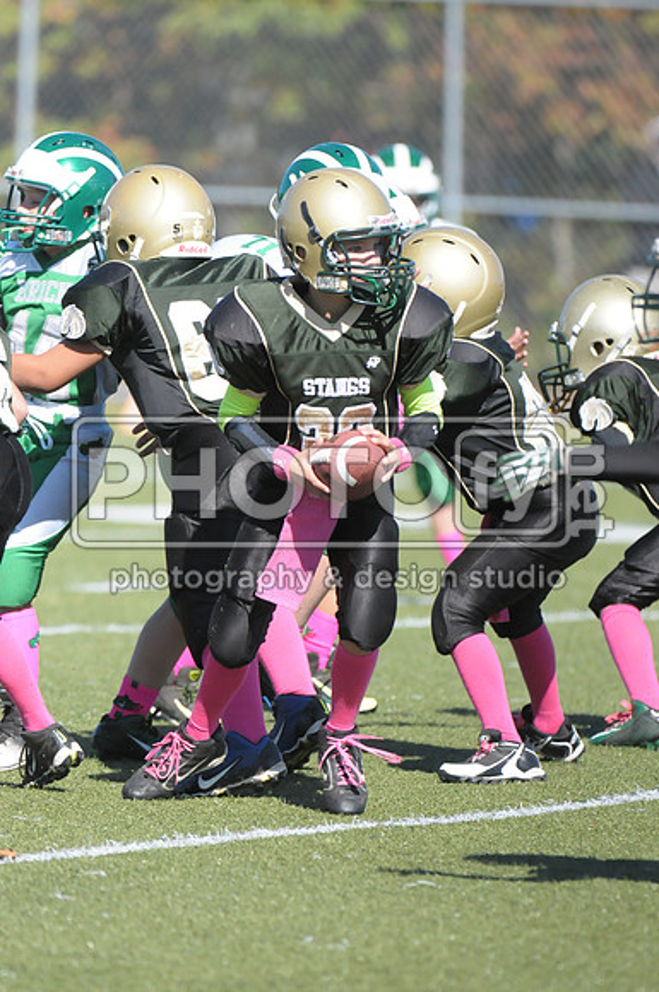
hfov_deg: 3.2
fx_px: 11979
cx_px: 330
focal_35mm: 435
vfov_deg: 4.7
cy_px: 496
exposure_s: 1/8000
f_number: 4
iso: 1600
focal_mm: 290
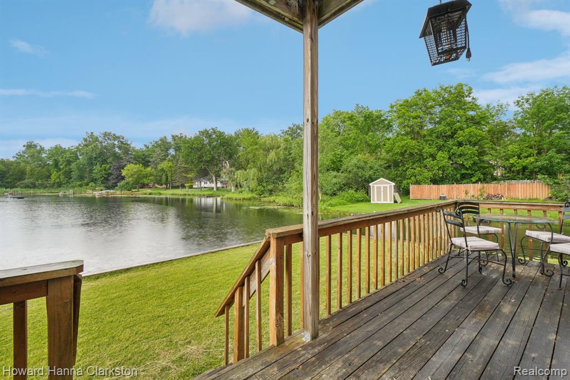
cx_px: 285
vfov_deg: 77.3
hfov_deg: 100.4
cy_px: 190
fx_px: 237
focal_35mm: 15
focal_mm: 10
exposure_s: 1/90
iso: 100
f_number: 8
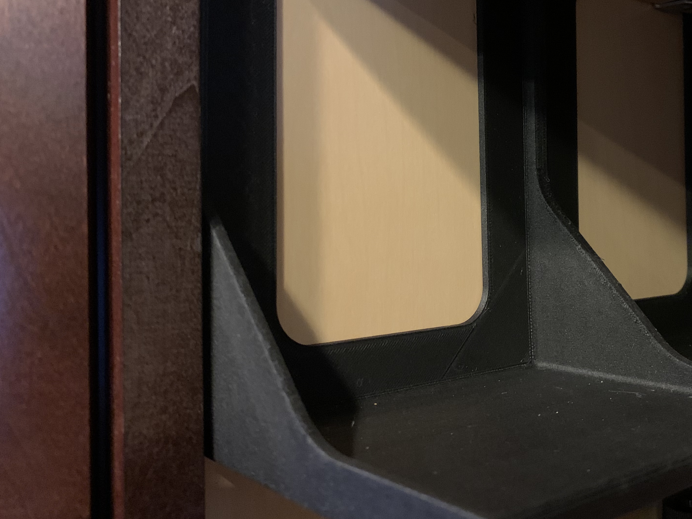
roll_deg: +0.4
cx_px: 465
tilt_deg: +0.8
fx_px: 740
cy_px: 219
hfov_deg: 49.2
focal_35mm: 37
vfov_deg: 38.6
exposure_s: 1/20
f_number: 1.8
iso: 800
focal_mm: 4.25
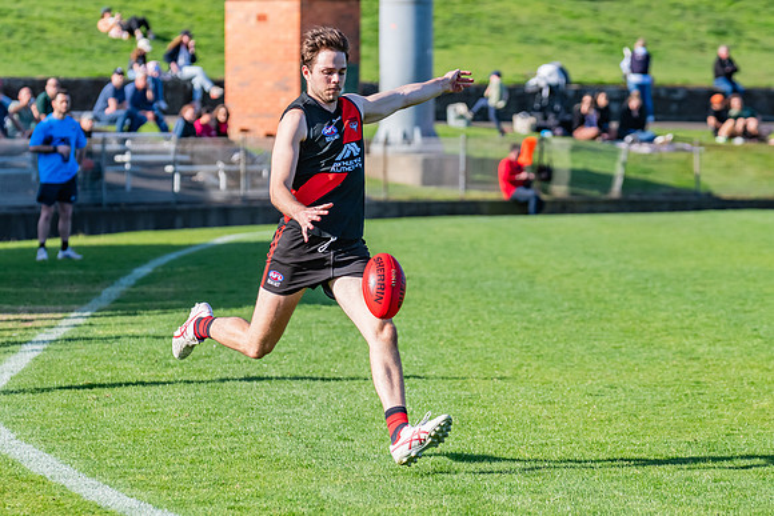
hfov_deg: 7.2
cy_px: 310
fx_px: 6184
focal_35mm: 288
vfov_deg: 4.8
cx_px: 346
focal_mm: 220
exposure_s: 1/1600
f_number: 7.1
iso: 800
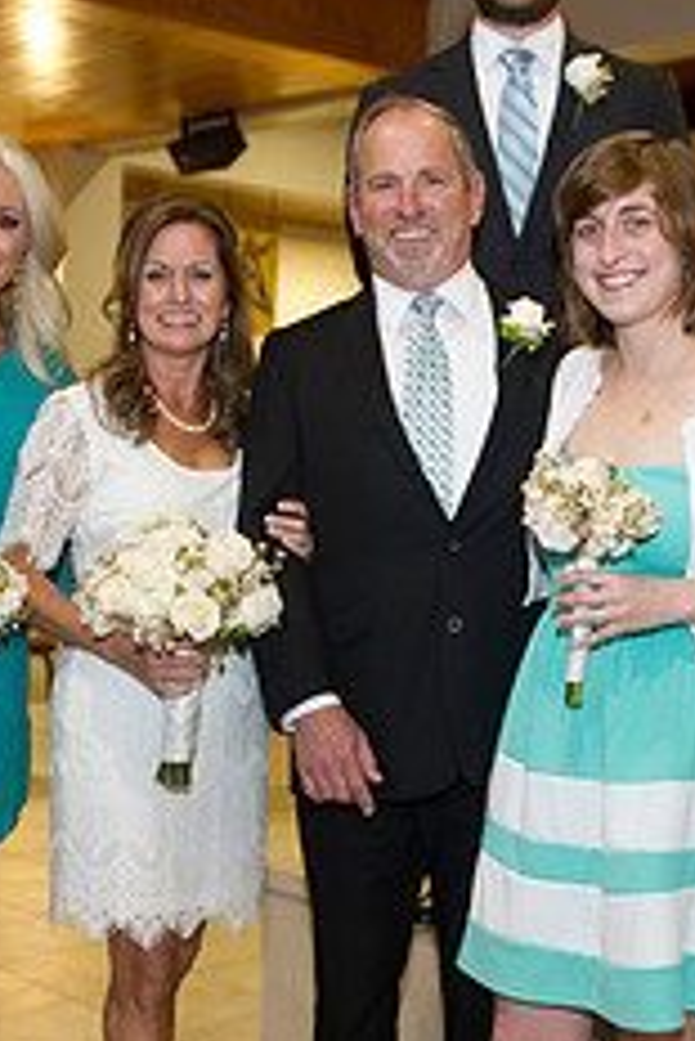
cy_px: 570
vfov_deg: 33.4
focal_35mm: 60
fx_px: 1735
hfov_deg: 22.6
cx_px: 404
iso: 1600
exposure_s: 1/100
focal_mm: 24
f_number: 2.8
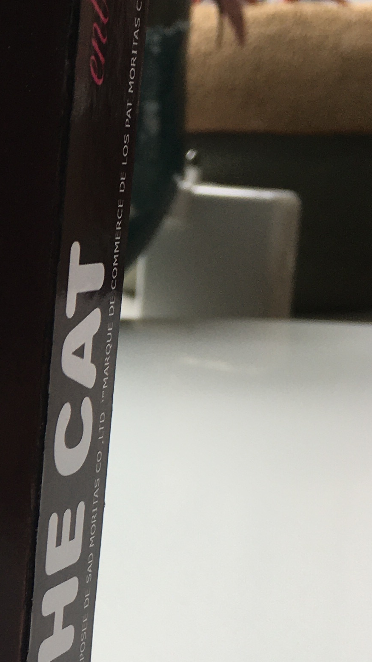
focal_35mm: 82
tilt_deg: -14.2
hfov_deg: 13.6
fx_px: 1438
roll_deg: -0.8
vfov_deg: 25.9
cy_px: 362
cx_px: -240
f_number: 2.2
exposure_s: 1/131
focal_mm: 4.15
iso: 25
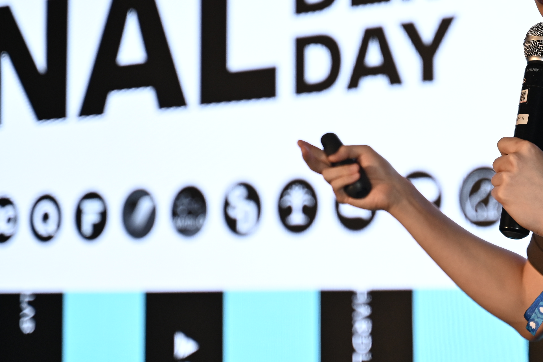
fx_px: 1493
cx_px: 405
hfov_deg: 20.5
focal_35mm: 99
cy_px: 84
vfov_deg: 13.8
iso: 1600
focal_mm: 63
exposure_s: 1/500
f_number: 2.8
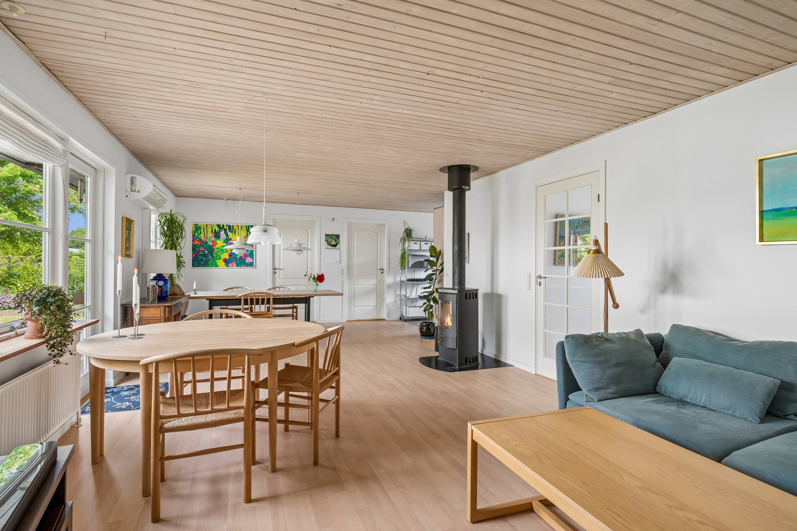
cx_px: 398
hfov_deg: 90.0
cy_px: 266
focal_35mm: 18
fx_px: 398
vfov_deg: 67.4
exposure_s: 1/25
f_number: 9
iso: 640
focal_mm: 18
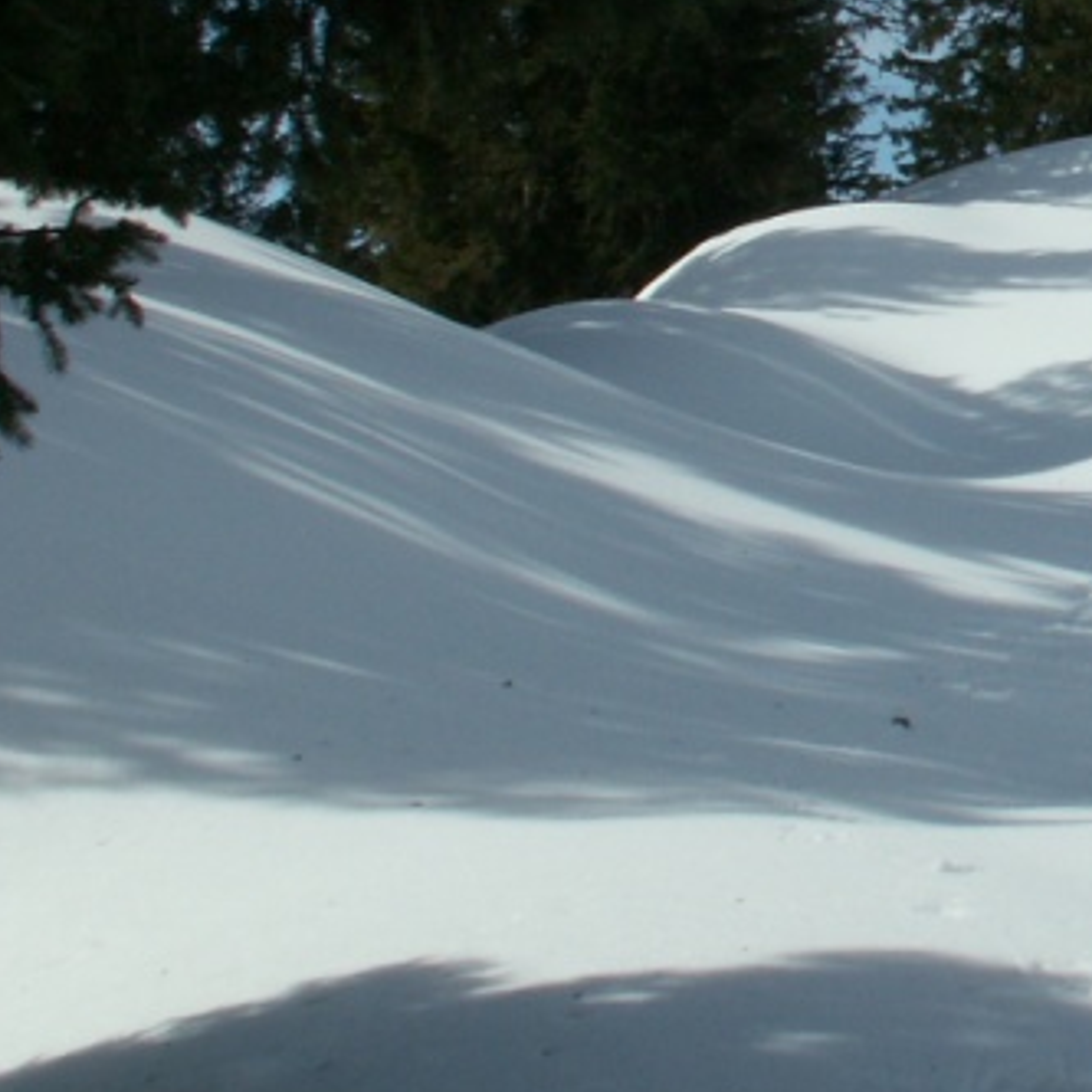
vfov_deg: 17.9
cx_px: 1666
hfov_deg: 16.6
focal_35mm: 95
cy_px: 7
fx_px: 3391
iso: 50
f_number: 8
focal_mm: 5.86
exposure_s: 1/400
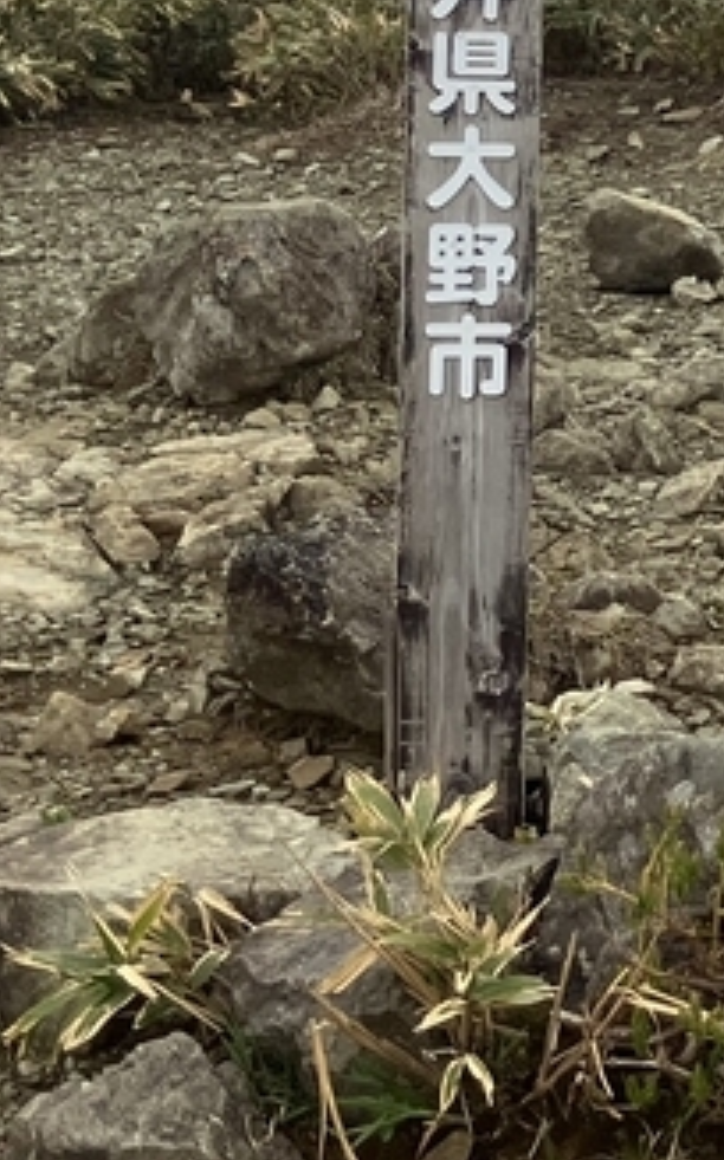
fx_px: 3446
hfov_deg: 11.1
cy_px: 85
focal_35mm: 109
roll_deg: -0.9
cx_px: 1342
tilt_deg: -7.1
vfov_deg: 18.7
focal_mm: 3.99
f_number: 1.8
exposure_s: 1/2114
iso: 32
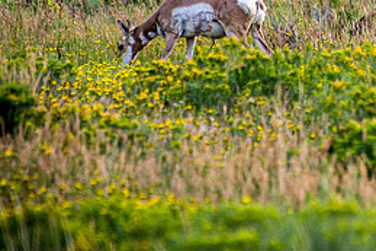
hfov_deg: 1.5
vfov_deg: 1.0
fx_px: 14849
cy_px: -91
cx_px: 379
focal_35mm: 1421
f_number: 5.6
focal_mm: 300
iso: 100
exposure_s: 1/125
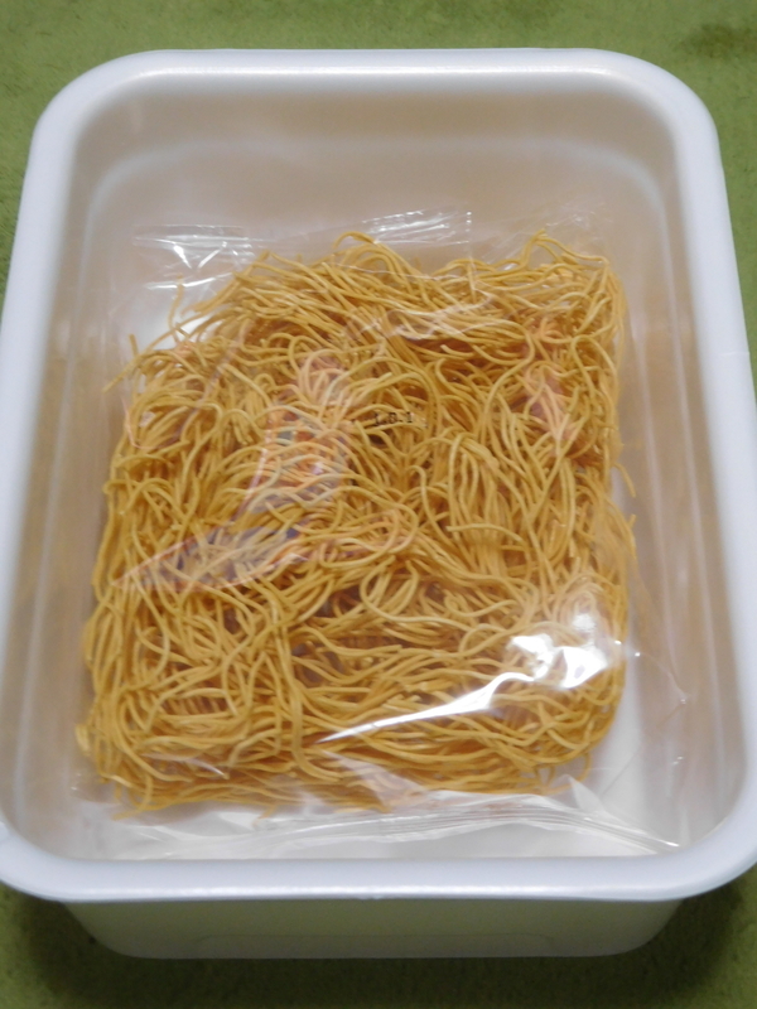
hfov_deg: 23.7
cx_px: 378
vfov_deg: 31.2
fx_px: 1808
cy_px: 504
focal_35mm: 62
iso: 400
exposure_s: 1/20
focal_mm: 11.1
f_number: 4.4
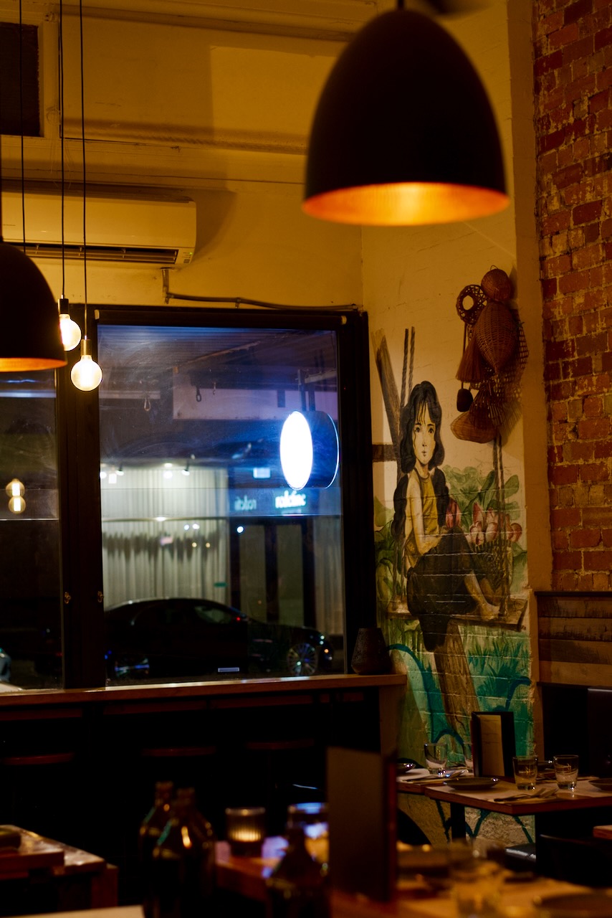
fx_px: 1911
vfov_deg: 27.0
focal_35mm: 75
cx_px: 306
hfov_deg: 18.2
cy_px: 459
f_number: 2.5
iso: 2000
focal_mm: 50
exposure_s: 1/60
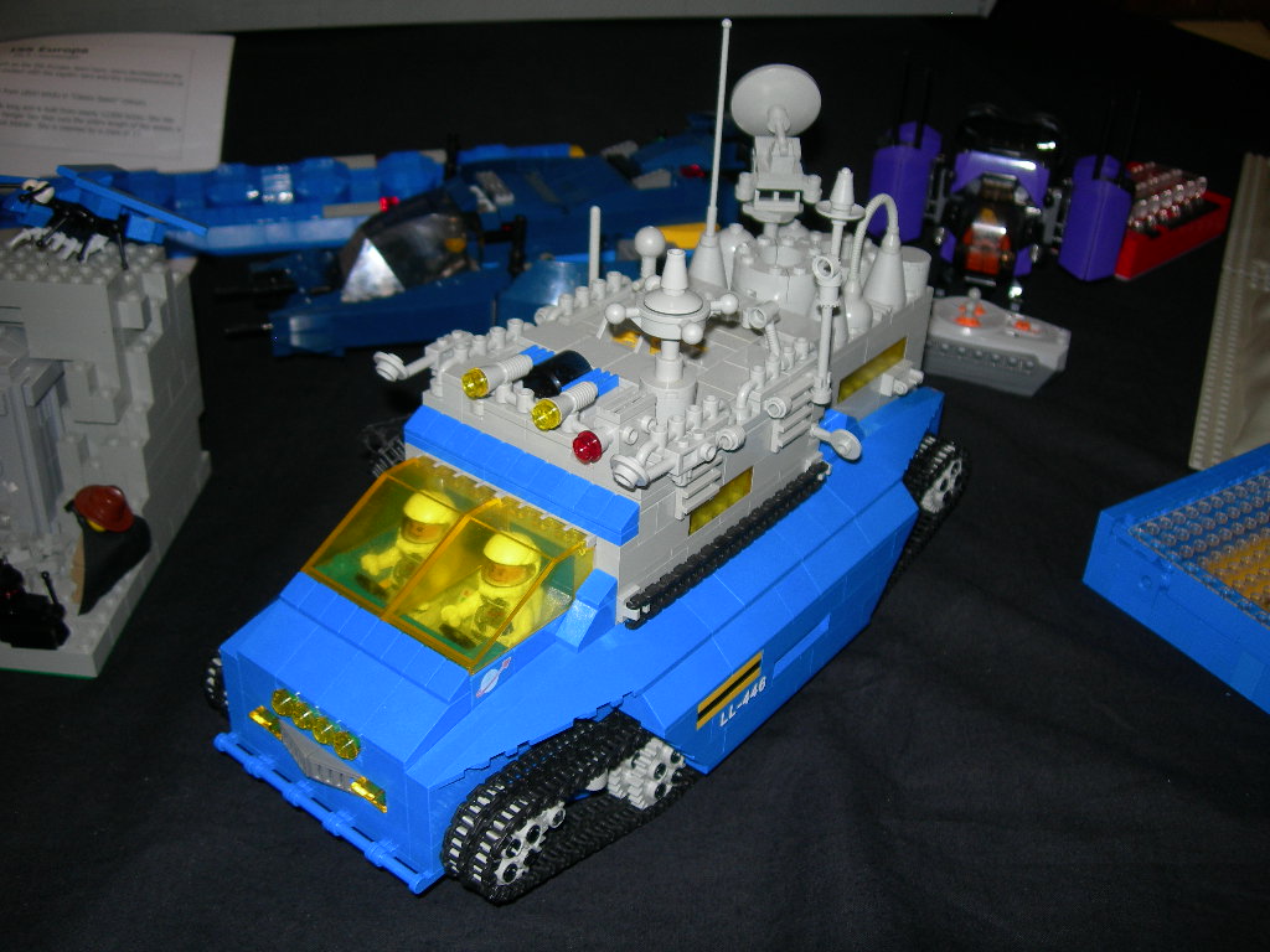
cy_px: 476
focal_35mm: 38
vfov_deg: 37.7
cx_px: 635
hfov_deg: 49.0
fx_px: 1394
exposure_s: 1/60.1
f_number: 2.8
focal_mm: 7.8
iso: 50
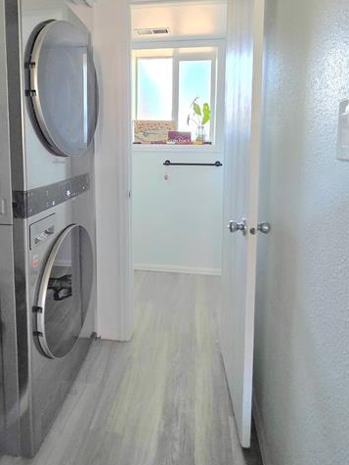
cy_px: 166
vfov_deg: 77.1
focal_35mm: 21
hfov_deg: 63.2
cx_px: 150
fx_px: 282
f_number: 1.9
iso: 800
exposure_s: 1/60.2
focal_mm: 2.2
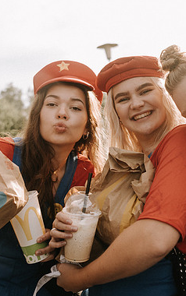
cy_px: 128
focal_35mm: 42
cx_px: 142
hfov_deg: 30.0
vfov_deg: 47.0
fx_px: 340
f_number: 2.8
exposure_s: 1/800
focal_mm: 24
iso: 100
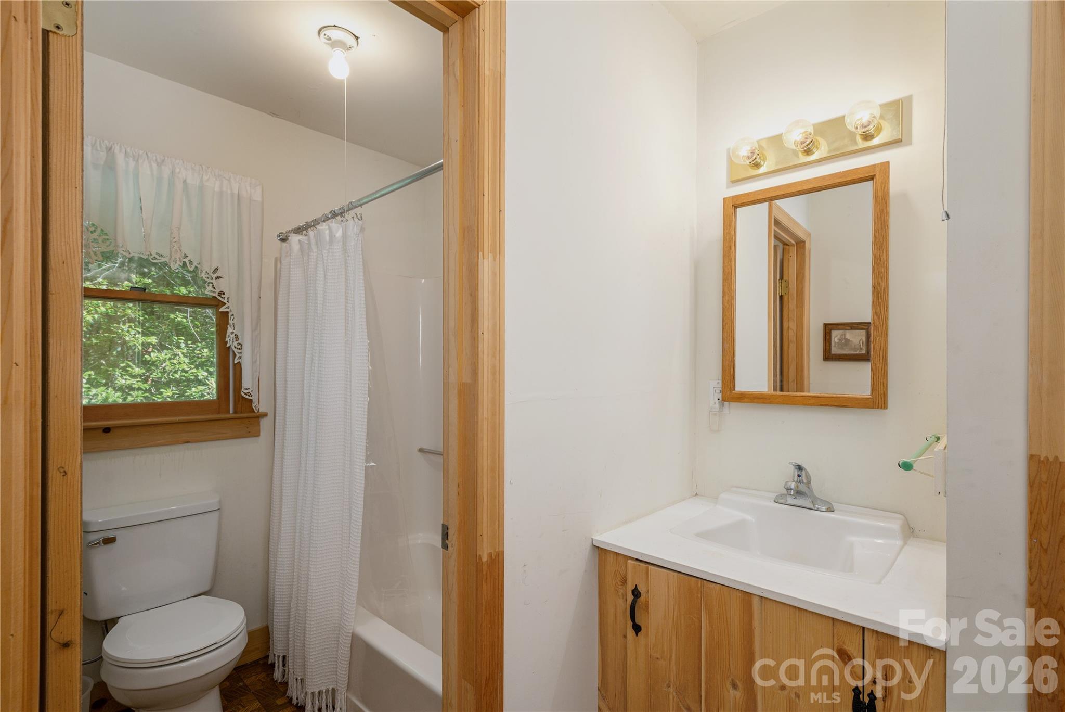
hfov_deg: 100.4
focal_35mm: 15
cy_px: 356
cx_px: 532
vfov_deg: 77.4
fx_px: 444
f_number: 7.1
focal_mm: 15
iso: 320
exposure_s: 1/80
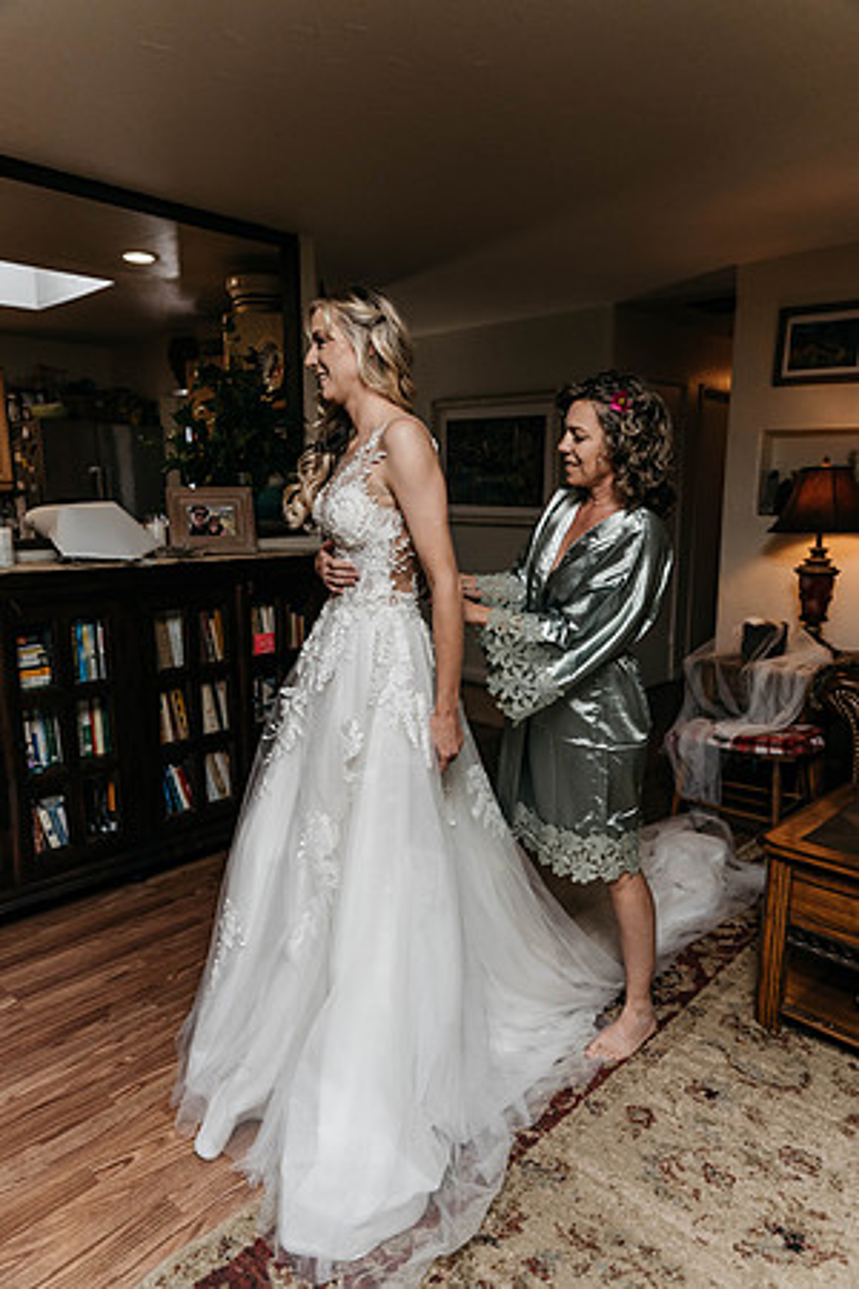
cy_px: 644
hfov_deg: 53.1
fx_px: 859
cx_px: 430
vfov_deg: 73.7
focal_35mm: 24
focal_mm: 24
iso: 1000
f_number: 2.8
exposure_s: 1/640
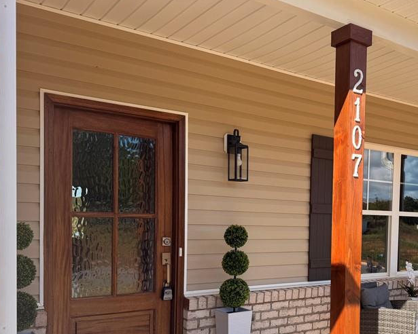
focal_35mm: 39
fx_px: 482
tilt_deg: -1.1
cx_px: 320
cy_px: 236
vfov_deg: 37.6
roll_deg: -1.3
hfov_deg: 45.0
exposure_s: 1/2370
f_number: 1.78
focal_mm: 6.76
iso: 80
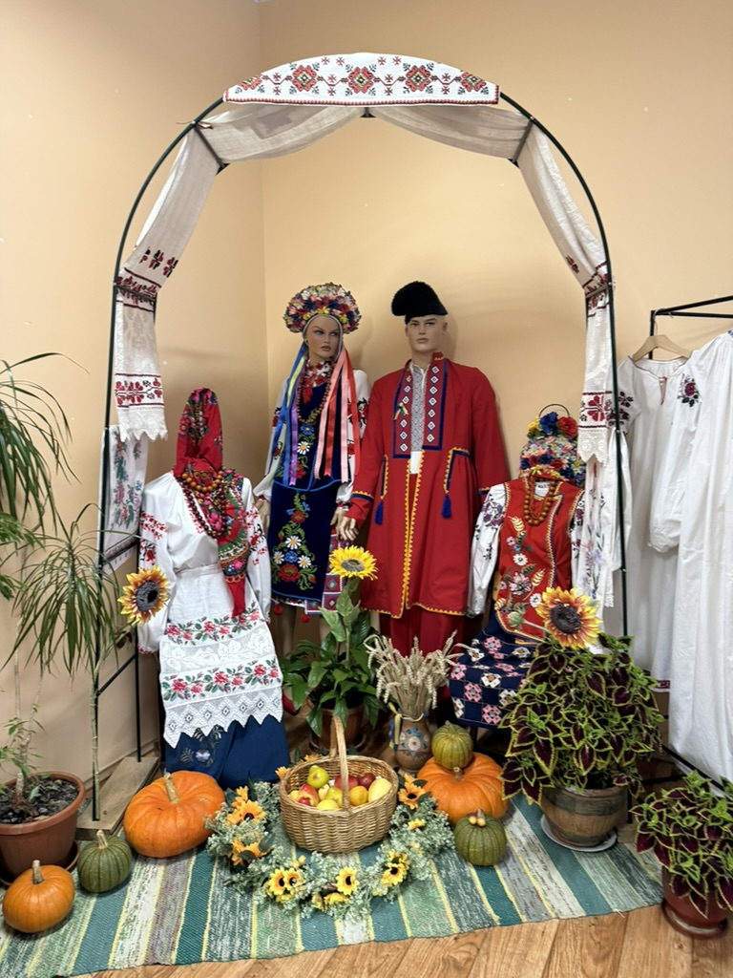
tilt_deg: -5.9
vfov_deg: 71.6
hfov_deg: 56.8
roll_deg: +1.6
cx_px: 366
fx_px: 678
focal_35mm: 24
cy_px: 489
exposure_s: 1/50
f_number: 1.78
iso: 320
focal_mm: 6.76
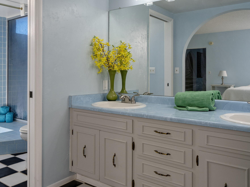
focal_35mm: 29
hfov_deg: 61.2
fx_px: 209
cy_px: 72
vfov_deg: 47.9
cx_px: 101
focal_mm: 19
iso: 200
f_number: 8
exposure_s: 1/25
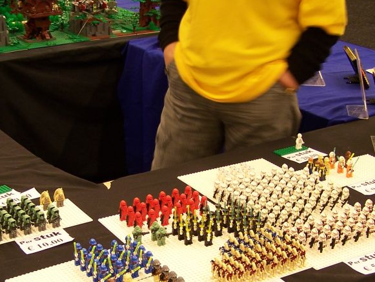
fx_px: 726
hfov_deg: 28.9
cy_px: 203
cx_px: 160
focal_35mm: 67
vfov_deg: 21.8
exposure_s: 1/3
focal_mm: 6.3
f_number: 2.8
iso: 80
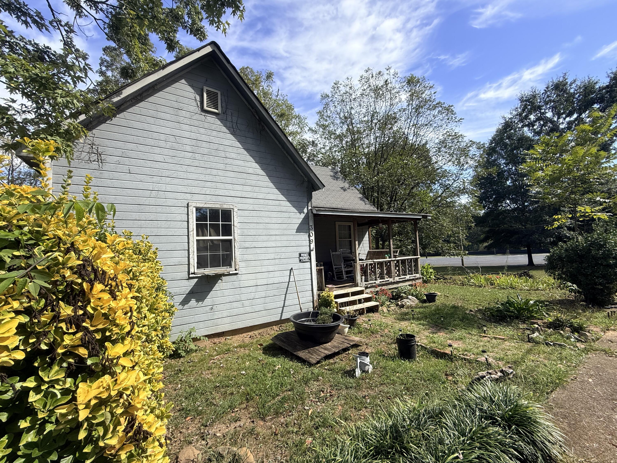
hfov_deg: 102.1
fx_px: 250
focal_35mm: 14
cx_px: 308
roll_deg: +2.5
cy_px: 232
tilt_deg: +5.1
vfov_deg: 85.7
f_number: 2.2
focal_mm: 2.22
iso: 50
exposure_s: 1/1167
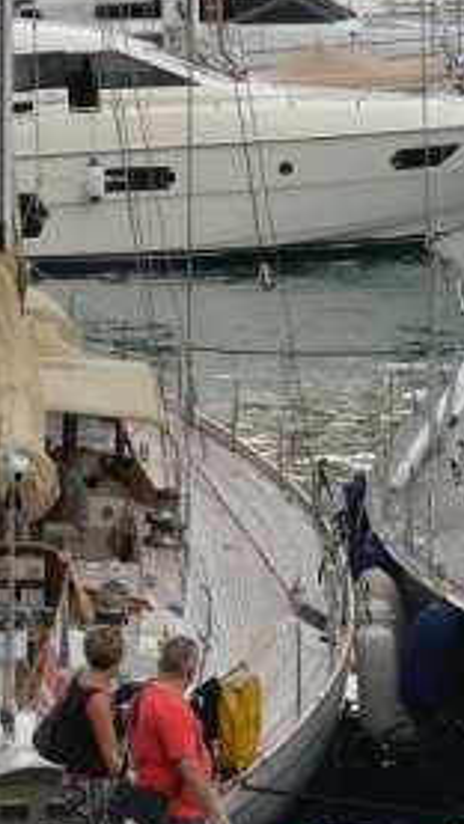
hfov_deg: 5.7
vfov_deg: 10.2
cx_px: -104
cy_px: 372
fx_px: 4633
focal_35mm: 212
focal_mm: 70
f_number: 8
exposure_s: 1/320
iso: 1100
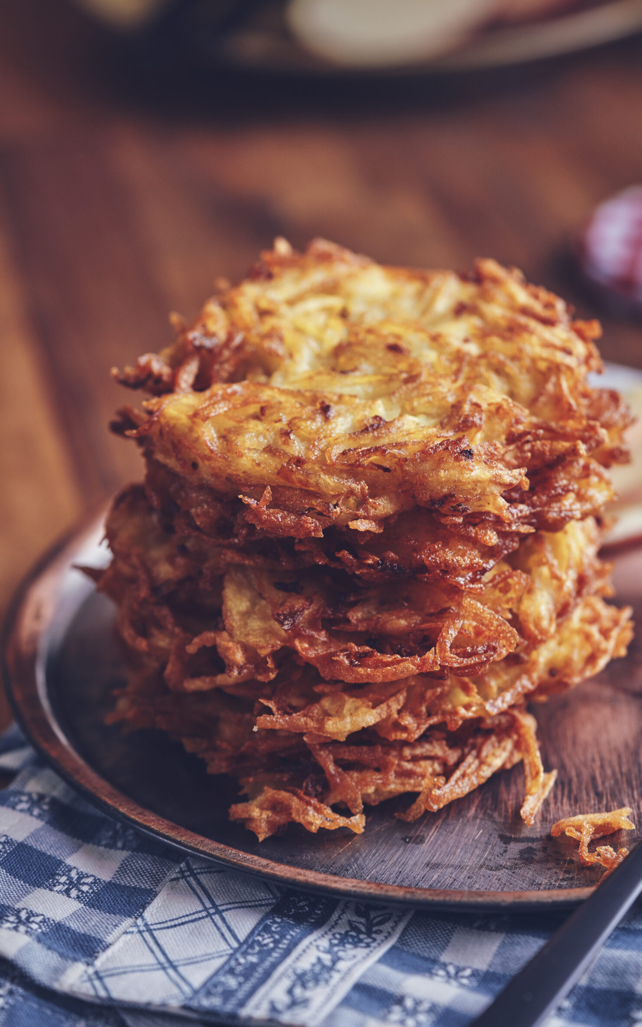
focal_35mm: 99
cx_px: 349
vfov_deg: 21.0
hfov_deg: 13.2
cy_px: 514
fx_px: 2771
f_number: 4
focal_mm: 90
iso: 640
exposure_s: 1/250
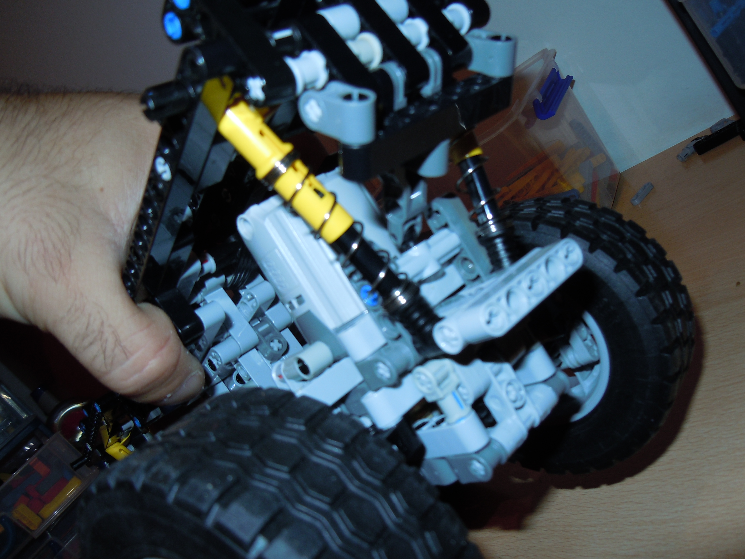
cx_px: 372
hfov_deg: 60.0
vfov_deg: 46.8
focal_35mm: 30
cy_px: 280
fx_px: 646
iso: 100
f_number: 3.5
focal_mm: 5.4
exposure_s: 1/30
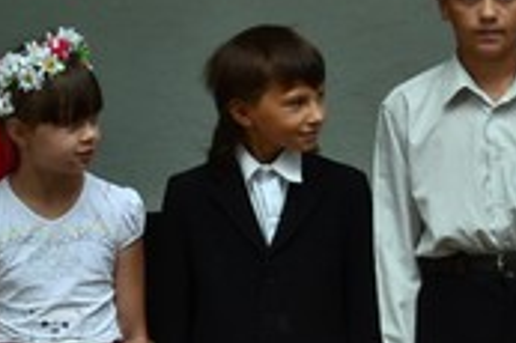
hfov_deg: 8.1
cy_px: 218
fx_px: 3480
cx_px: 1008
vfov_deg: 5.6
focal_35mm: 243
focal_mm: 40
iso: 400
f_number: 9
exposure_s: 1/100
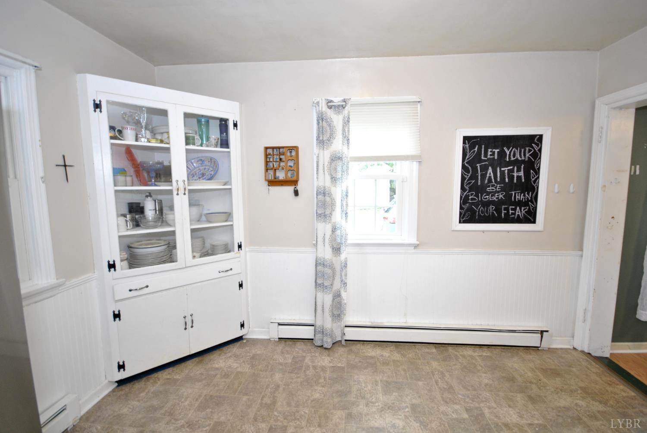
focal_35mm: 15
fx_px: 270
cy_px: 216
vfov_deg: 77.5
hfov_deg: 100.3
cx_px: 324
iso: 400
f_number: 4
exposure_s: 1/25
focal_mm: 10
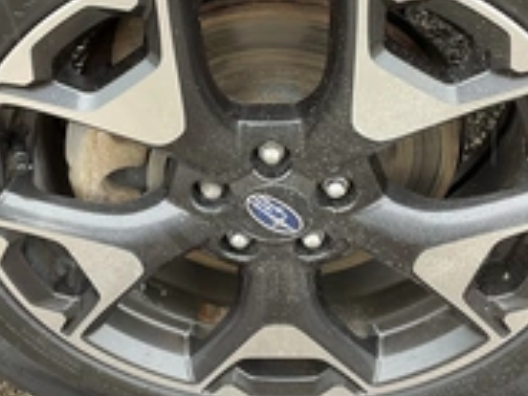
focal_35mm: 63
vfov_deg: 23.1
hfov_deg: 30.7
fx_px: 961
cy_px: 118
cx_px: 230
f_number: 1.8
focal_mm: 3
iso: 64
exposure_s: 1/84
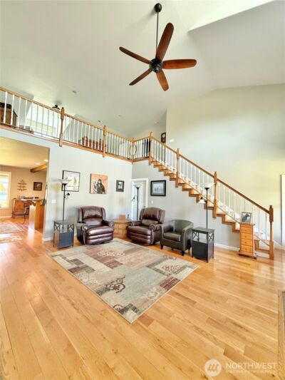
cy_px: 190
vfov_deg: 102.1
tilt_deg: +2.7
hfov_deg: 85.7
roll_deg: -1.9
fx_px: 154
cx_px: 142
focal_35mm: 14
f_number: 2.2
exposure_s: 1/60
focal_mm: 2.22
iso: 250
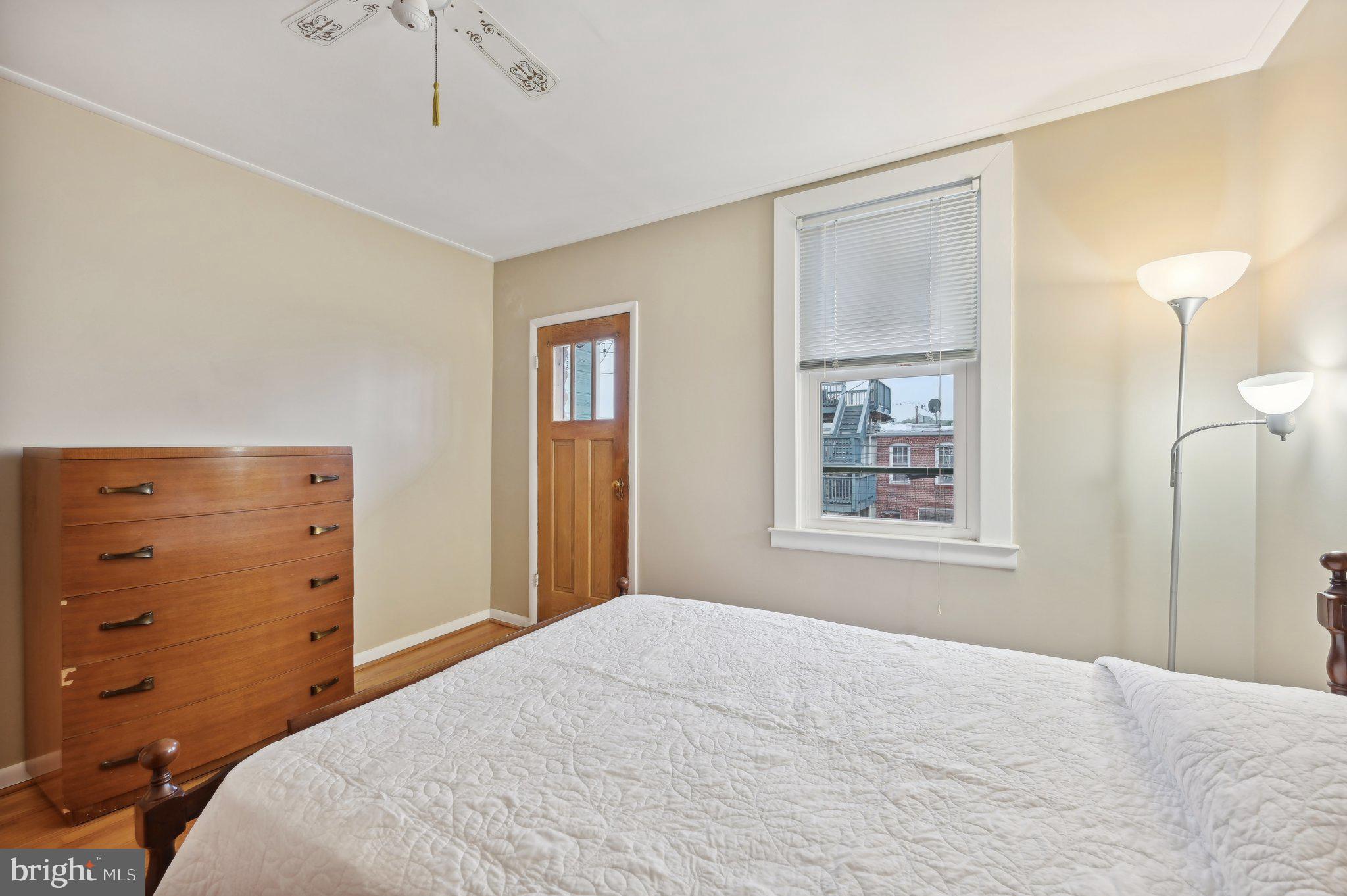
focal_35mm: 14
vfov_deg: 81.1
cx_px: 674
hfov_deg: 104.3
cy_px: 448
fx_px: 523
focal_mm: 14
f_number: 8
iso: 400
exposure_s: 1/5
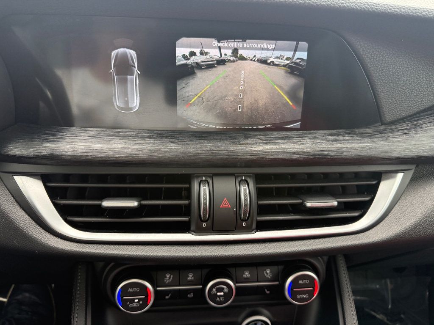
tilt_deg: -25.2
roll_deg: -2.5
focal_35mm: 24
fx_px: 301
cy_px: 162
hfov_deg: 71.6
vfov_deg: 56.8
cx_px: 217
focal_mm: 6.76
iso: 200
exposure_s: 1/216
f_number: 1.78
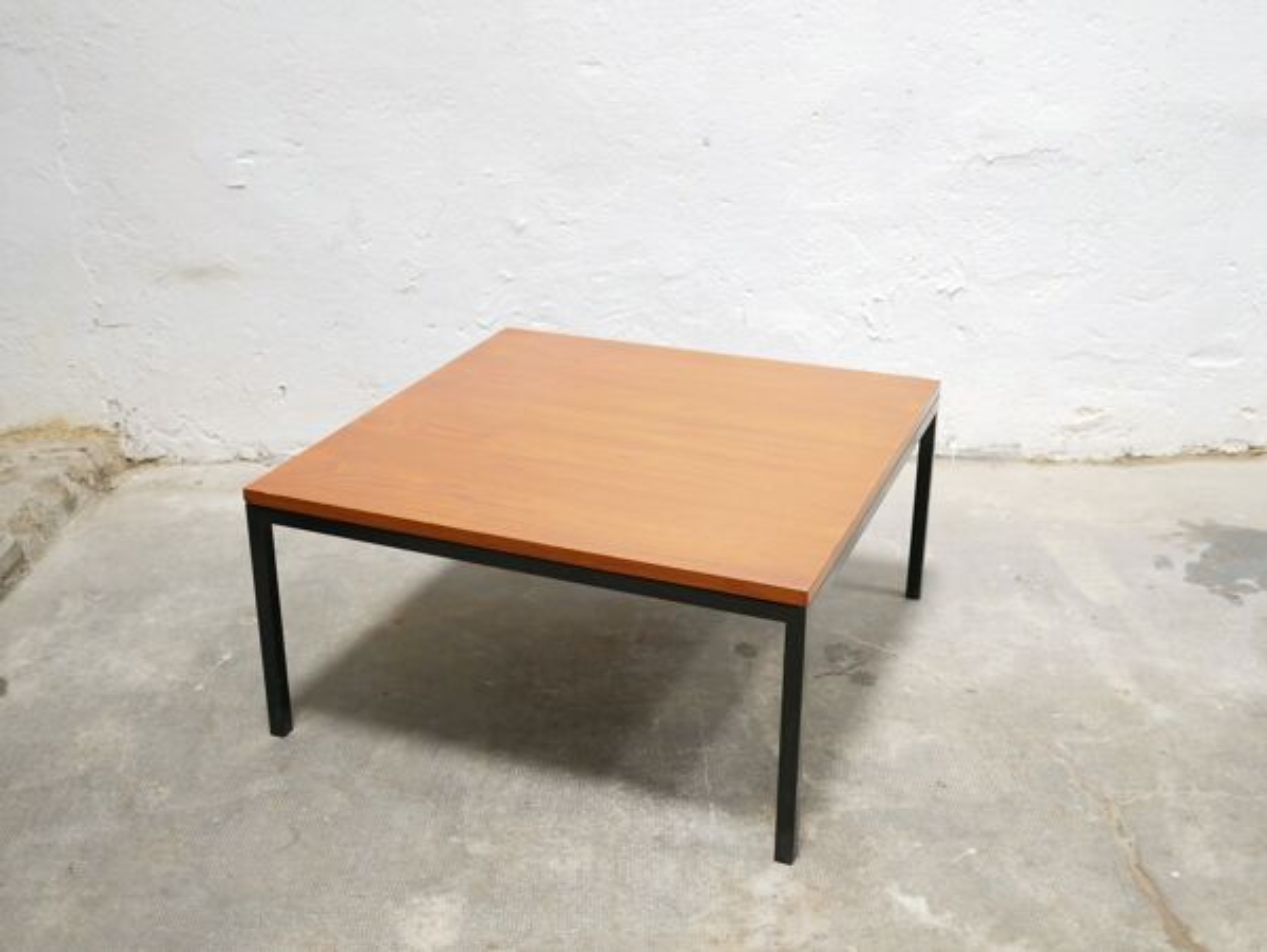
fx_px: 1465
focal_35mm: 40
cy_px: 476
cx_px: 634
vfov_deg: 36.0
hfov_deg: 46.8
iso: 500
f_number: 1.7
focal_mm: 20
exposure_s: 1/60
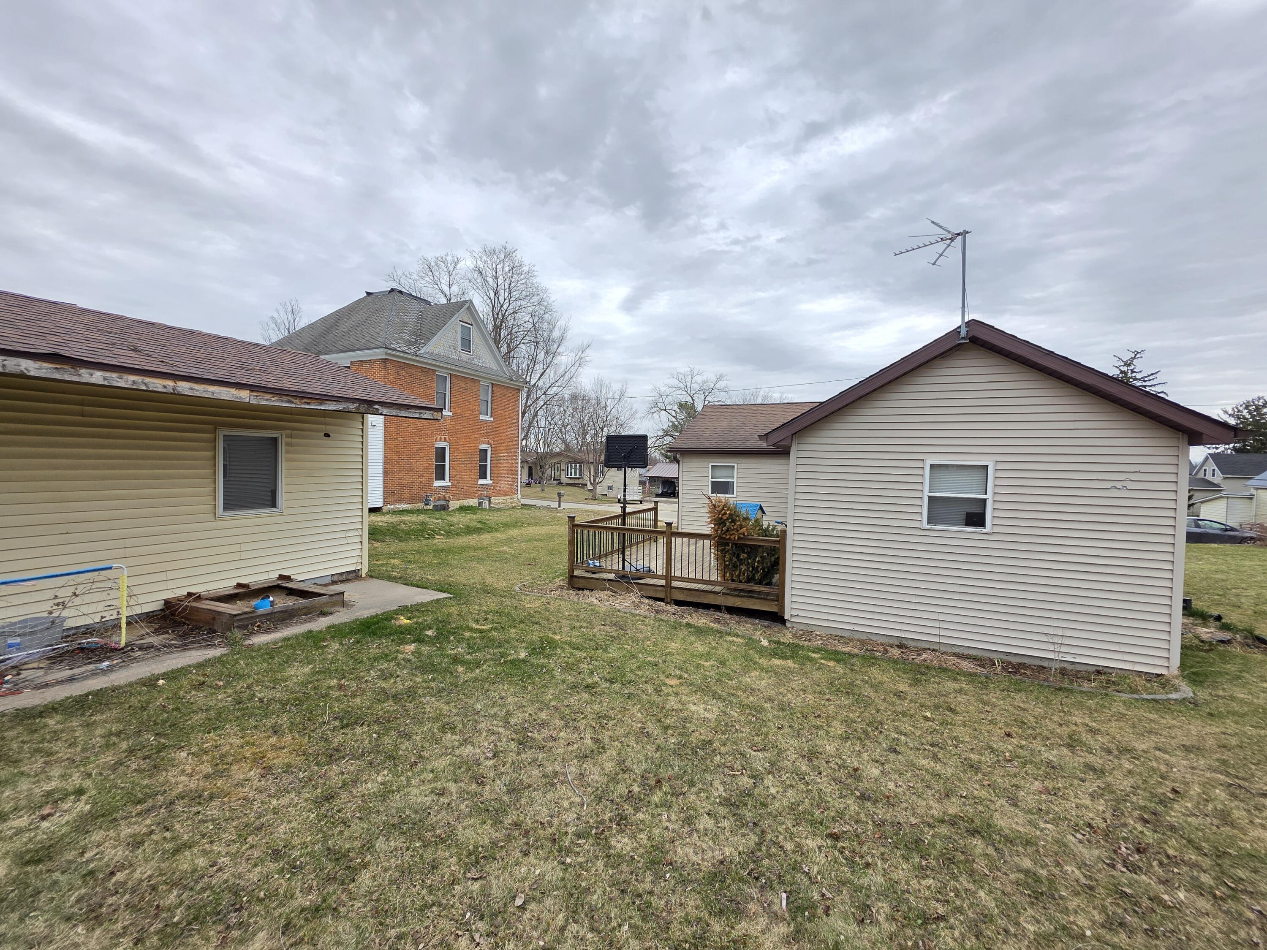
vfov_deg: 89.9
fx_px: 476
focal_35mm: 13
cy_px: 475
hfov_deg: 106.2
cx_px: 634
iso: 40
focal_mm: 2.2
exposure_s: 1/688
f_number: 1.9
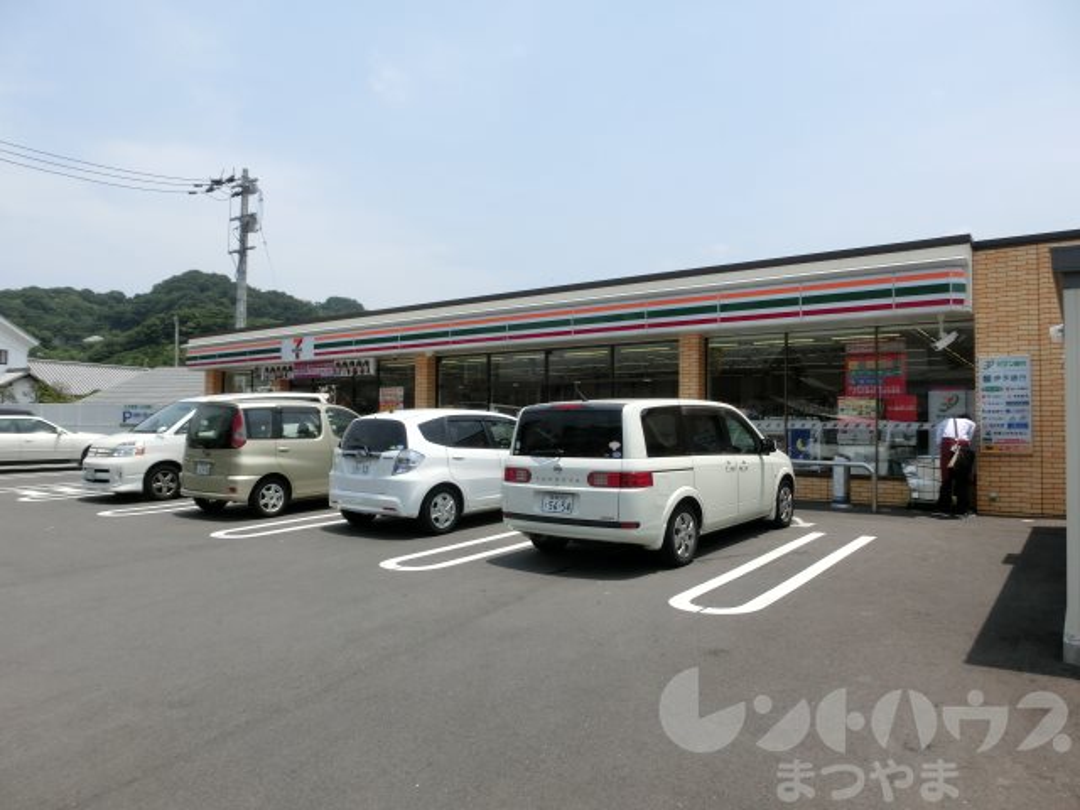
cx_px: 540
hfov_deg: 71.6
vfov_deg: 56.8
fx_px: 749
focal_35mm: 24
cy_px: 405
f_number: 7.9
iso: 80
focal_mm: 4.24
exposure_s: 1/250
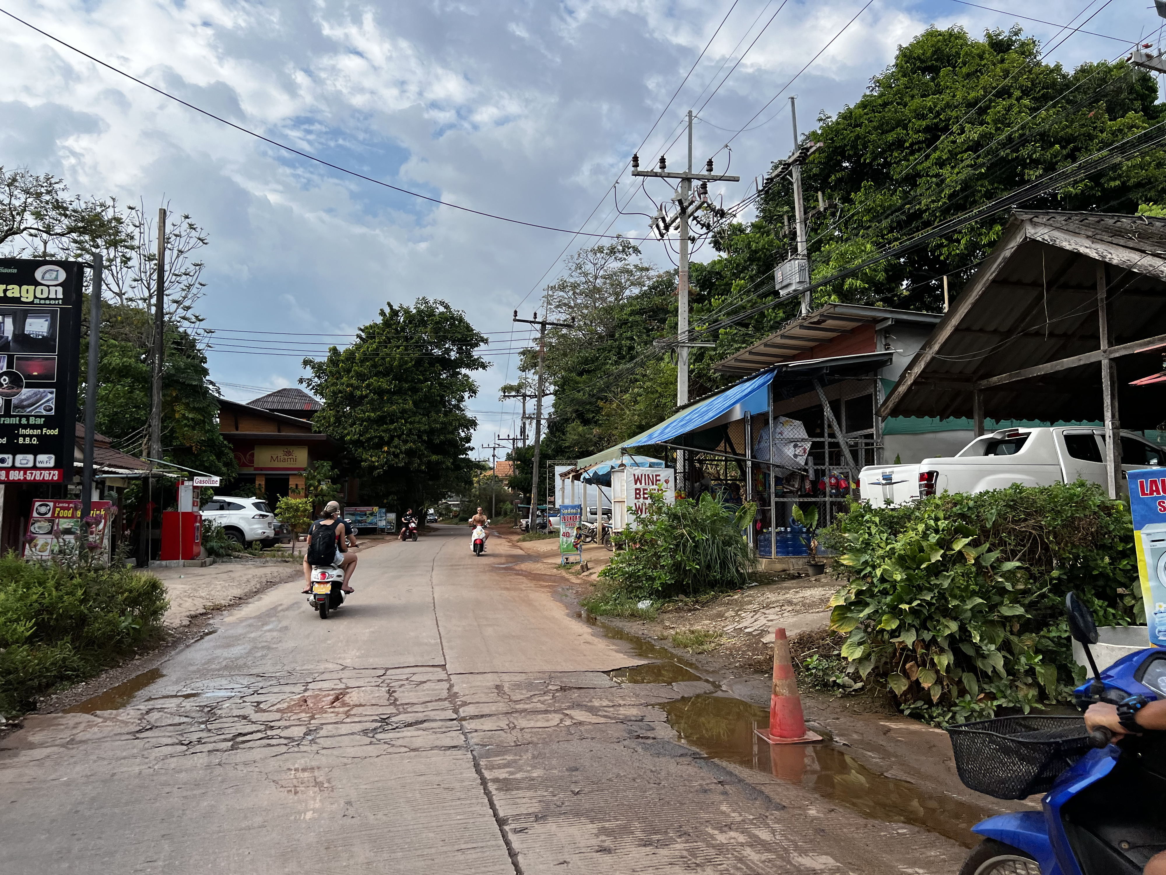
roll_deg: +0.7
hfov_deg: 67.3
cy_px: 438
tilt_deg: +6.0
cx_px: 583
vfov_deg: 53.1
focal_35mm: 26
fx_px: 876
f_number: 1.5
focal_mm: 5.7
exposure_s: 1/2008
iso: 50
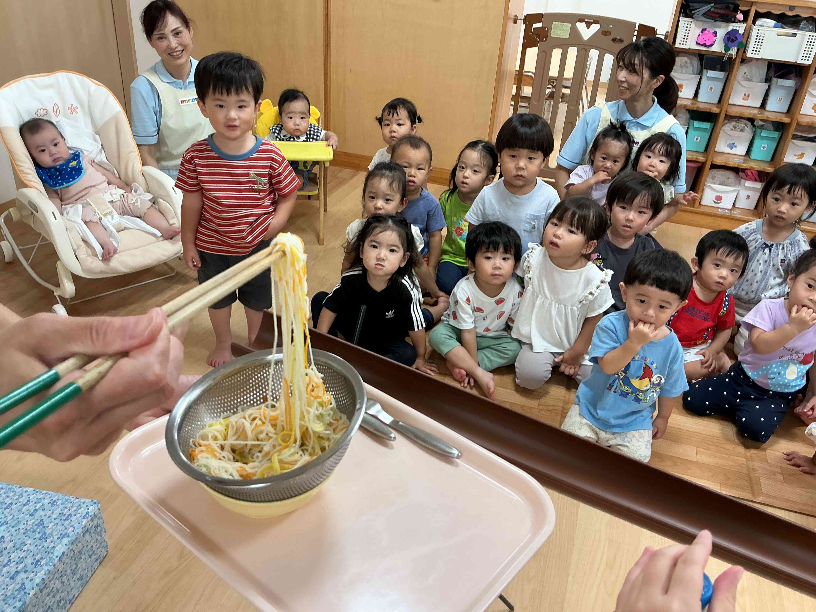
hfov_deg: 61.7
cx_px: 408
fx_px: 684
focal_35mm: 29
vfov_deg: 48.2
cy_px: 306
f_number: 1.8
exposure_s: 1/120
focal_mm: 3
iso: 64
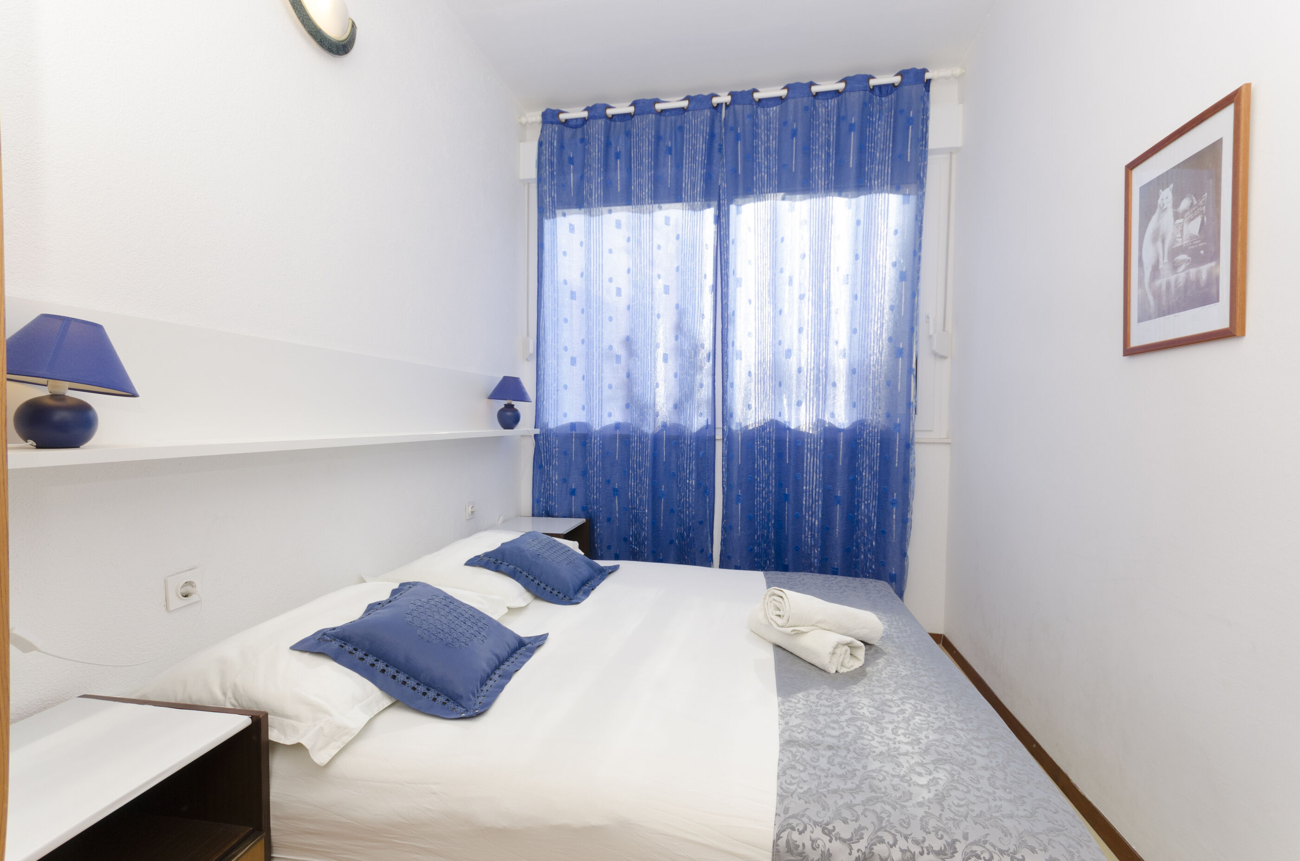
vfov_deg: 77.1
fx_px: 541
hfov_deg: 100.5
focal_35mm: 15
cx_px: 650
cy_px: 430
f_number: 8
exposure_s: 1/200
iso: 320
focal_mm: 10
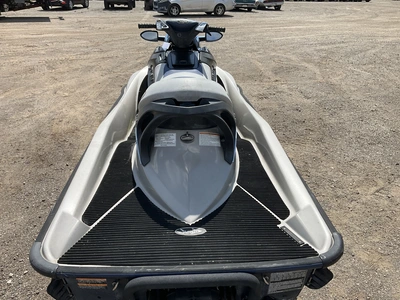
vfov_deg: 48.2
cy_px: 150
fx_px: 335
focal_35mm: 29
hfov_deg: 61.7
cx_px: 200
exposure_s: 1/1912
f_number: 1.8
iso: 25
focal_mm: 3
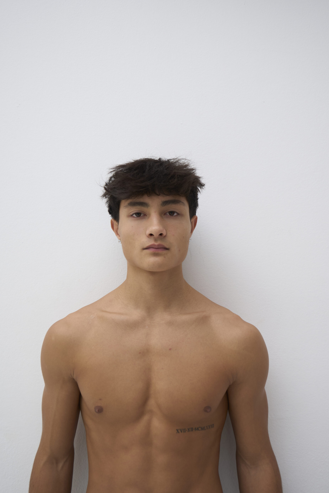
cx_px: 164
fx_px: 370
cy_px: 246
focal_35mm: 27
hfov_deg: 47.9
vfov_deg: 67.4
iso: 200
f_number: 5
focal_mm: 18
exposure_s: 1/100
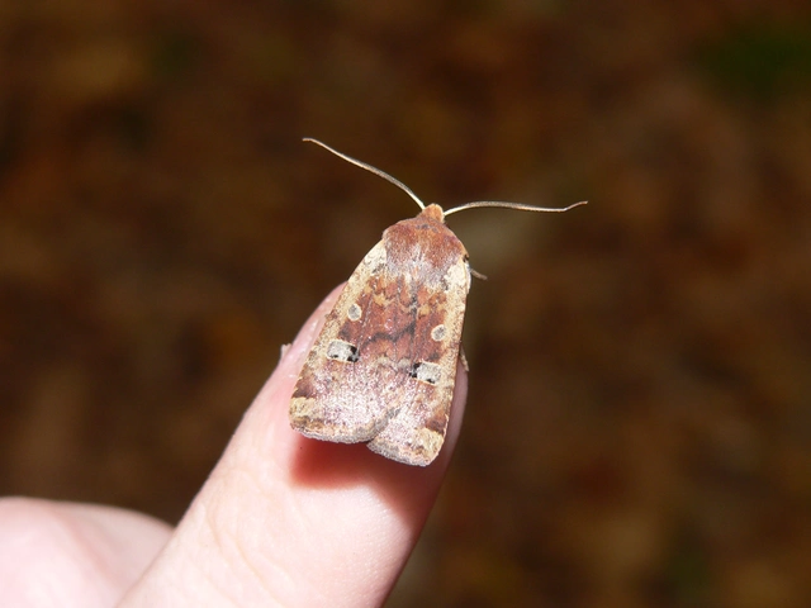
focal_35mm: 101
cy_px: 304
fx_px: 2366
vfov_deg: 14.6
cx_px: 406
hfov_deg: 19.4
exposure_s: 1/60
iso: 100
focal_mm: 16.7
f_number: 4
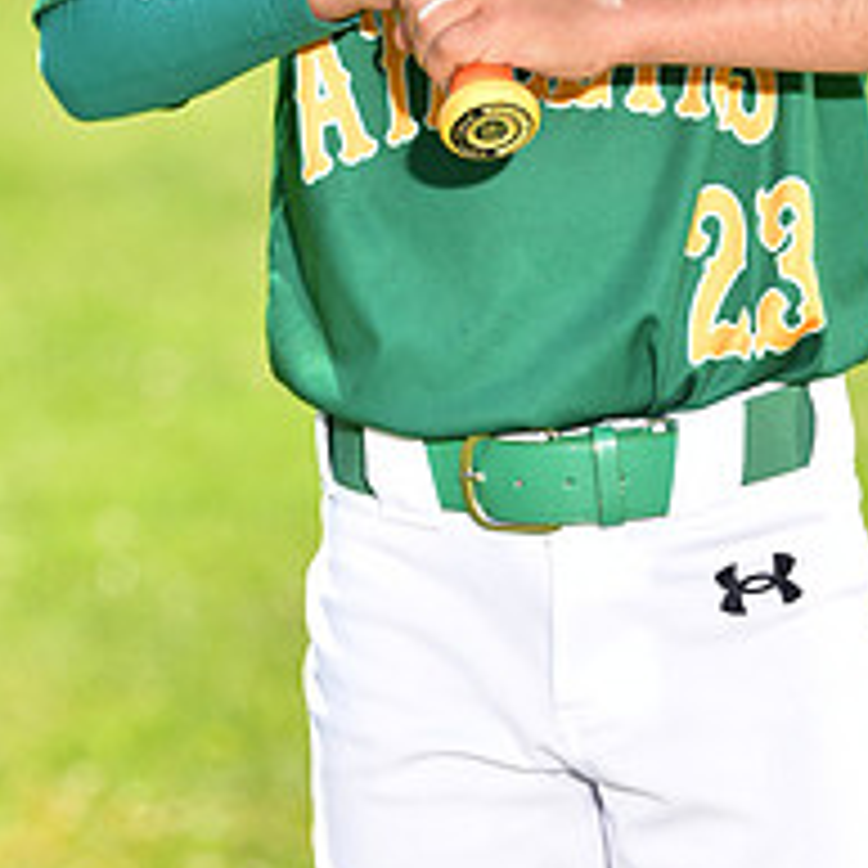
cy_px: -355
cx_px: 578
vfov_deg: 5.1
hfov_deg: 5.1
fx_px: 9759
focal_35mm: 344
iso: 100
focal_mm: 135
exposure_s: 1/250
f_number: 4.5
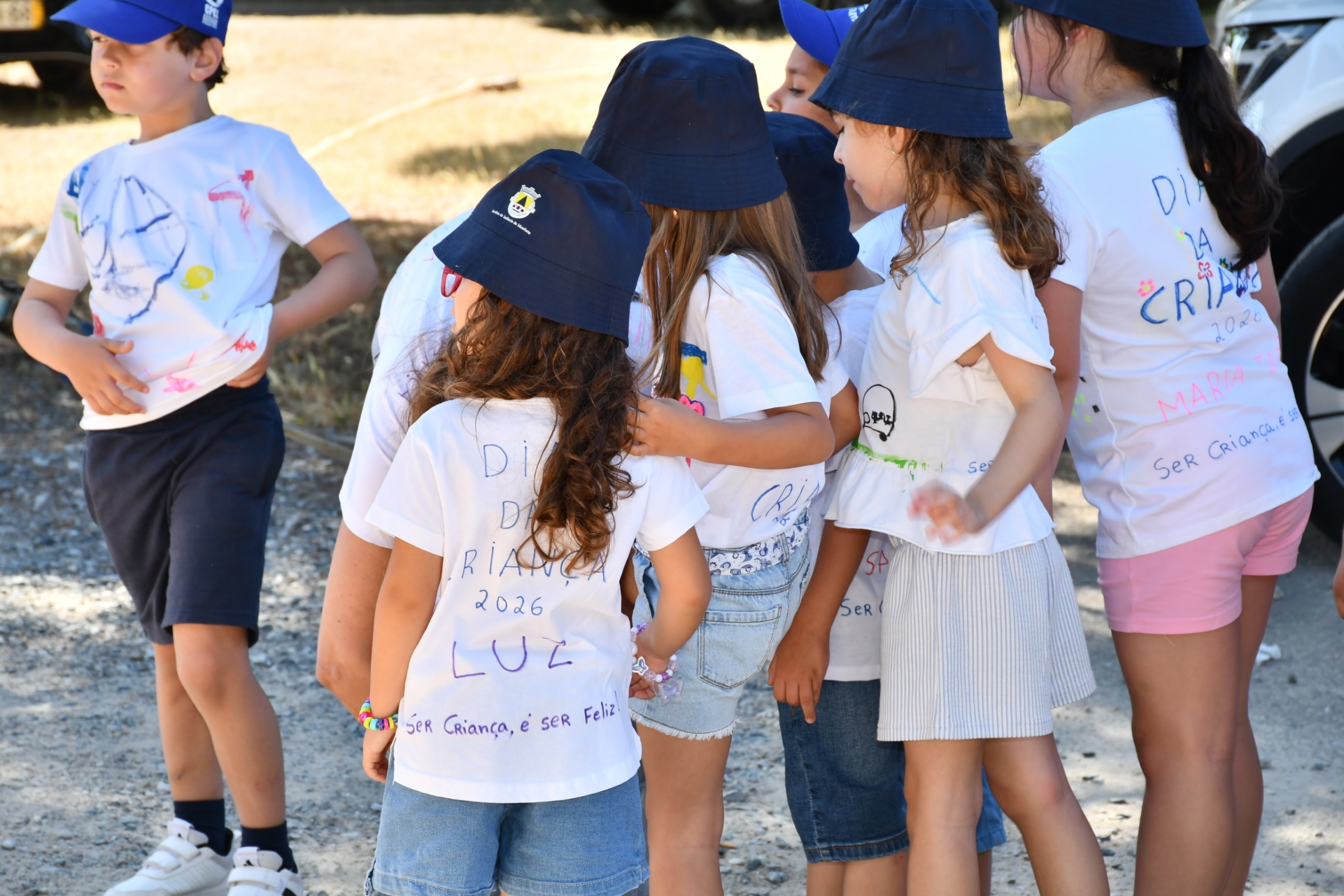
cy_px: 448
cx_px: 672
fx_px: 4741
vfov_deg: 10.8
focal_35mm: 127
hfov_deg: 16.1
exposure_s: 1/250
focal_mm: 85
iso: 200
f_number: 6.3
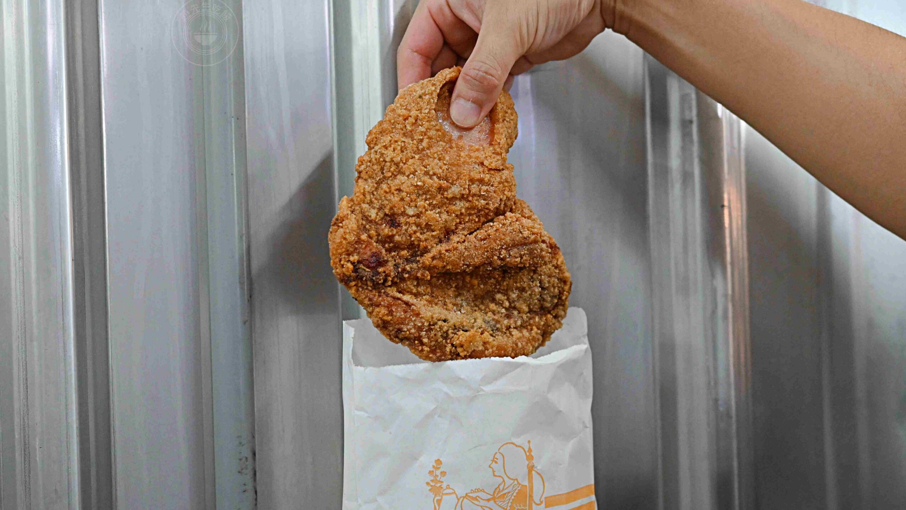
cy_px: 231
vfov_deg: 15.3
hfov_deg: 26.9
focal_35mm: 79
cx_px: 455
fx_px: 1898
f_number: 2.8
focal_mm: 50
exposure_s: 1/250
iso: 2200
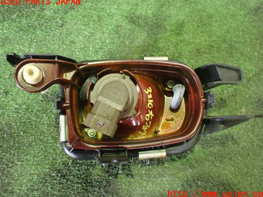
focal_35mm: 31
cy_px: 98
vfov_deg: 45.4
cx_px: 134
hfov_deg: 58.4
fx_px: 235
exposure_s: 1/30
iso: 1000
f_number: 2.3
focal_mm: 5.4
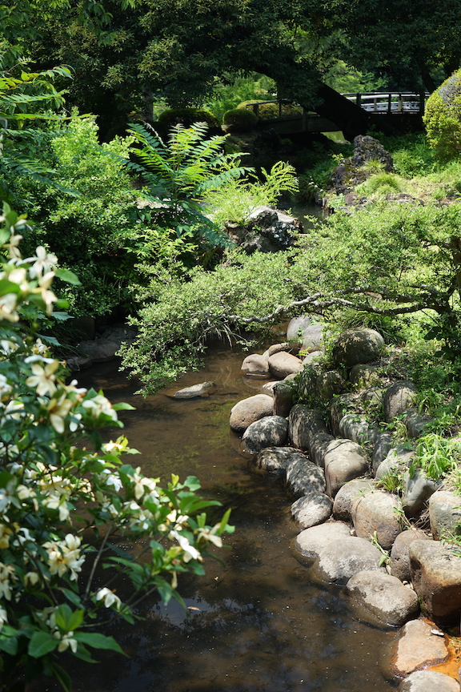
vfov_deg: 41.1
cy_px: 346
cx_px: 230
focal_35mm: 48
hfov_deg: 28.1
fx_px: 922
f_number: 5.6
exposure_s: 1/60
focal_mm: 48
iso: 100
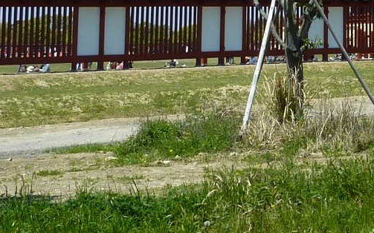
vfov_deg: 11.6
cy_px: -119
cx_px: 401
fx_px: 1100
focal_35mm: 108
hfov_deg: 18.6
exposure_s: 1/400
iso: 80
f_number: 5
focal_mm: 4.1
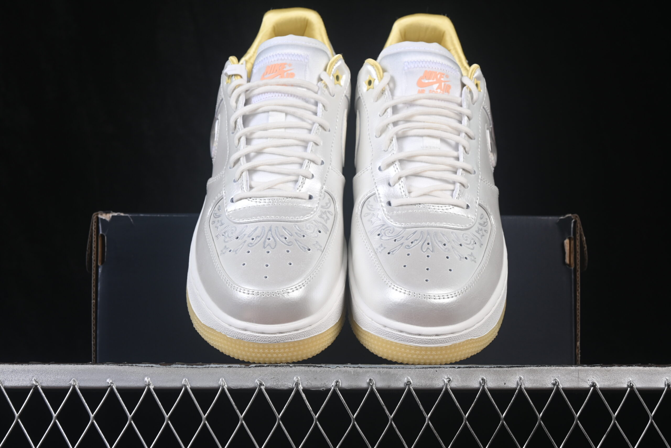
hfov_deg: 27.0
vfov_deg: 18.2
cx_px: 336
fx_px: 1398
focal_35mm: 75
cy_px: 224
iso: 160
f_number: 8
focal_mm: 50
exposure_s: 1/80
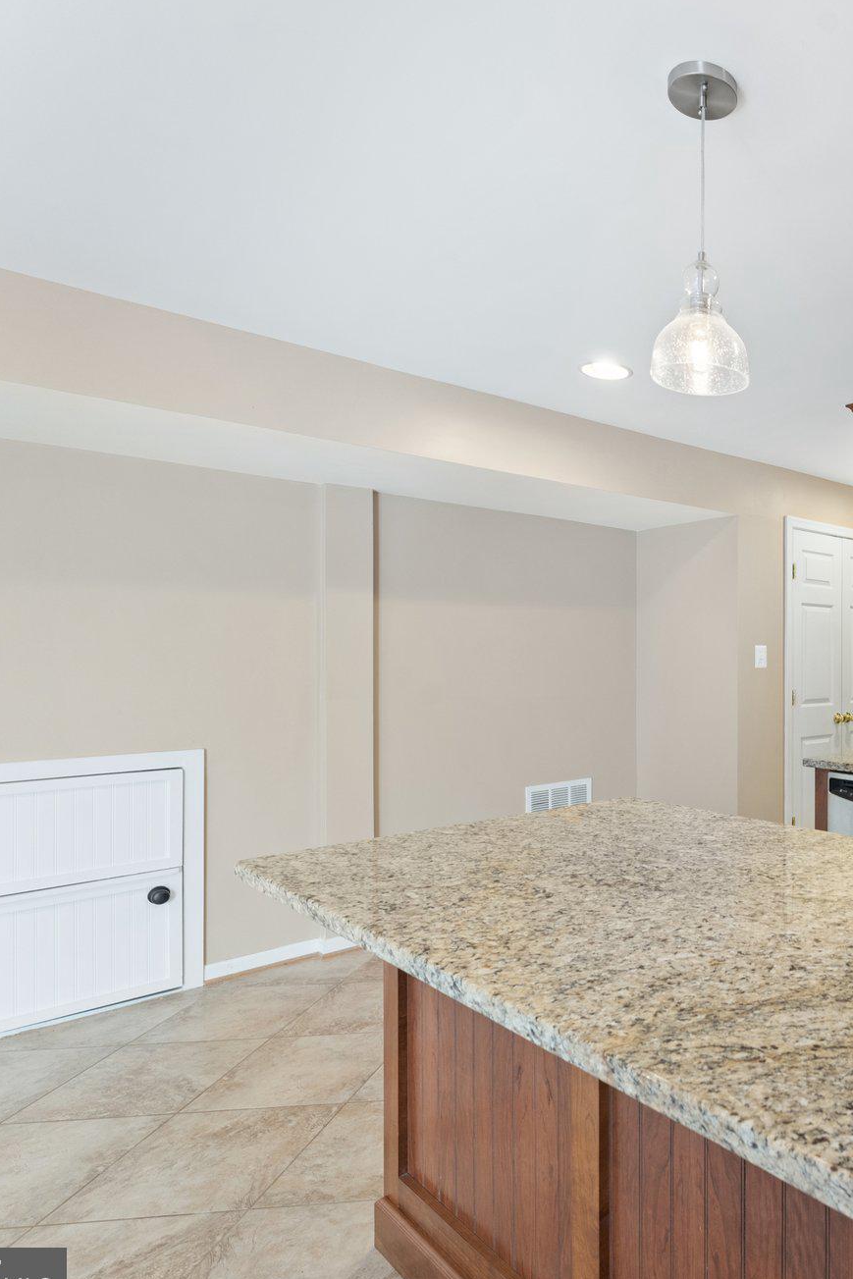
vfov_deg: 78.6
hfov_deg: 47.5
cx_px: 854
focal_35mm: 22
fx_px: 782
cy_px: 649
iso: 500
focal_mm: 14
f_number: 8
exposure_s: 1/3
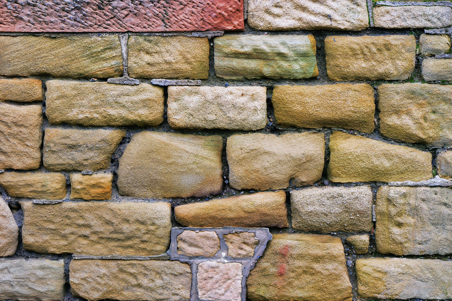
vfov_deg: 19.7
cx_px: 226
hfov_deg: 29.2
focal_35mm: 69
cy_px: 150
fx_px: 866
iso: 400
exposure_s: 1/125
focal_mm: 46.7
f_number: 6.4
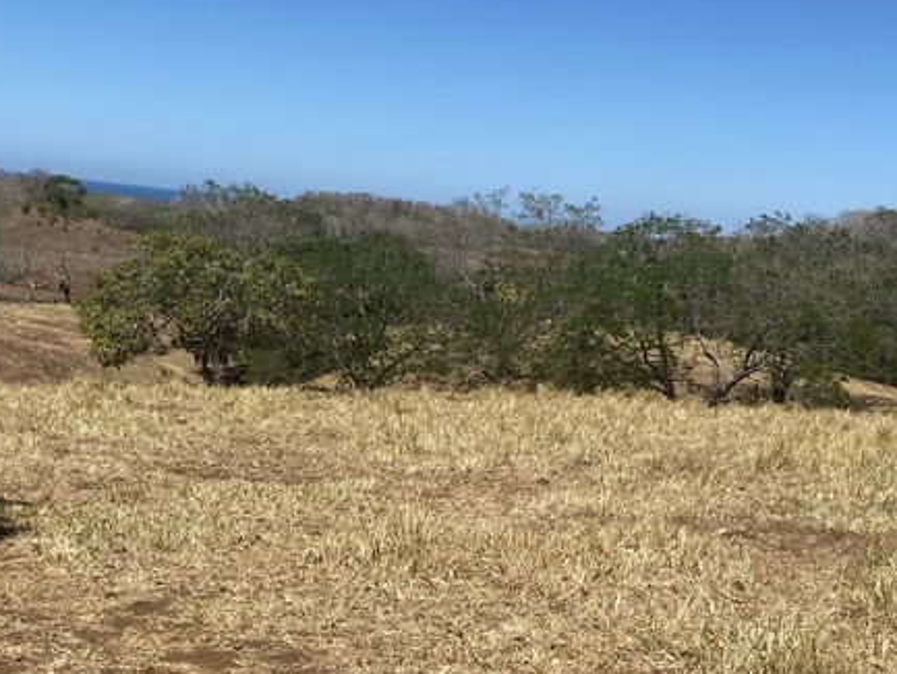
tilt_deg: -12.6
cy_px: 492
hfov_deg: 39.6
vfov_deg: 29.9
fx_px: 1244
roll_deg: -5.3
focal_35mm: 48
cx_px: 435
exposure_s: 1/3846
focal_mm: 4.25
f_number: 1.8
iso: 32
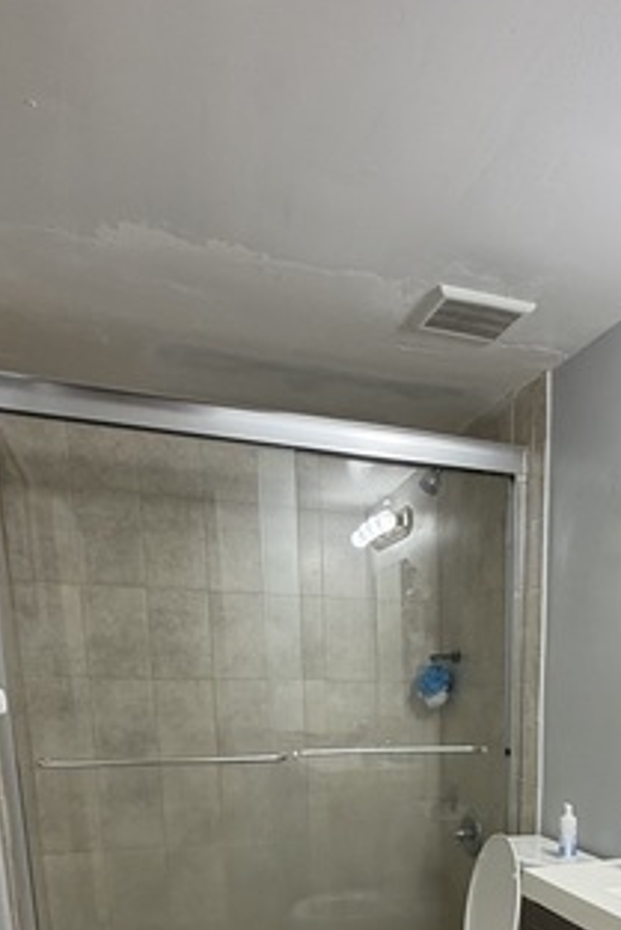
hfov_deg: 40.9
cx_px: 478
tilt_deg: -12.7
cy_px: 863
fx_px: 801
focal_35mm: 31
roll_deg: -0.1
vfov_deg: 51.9
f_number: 2.2
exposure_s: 1/60
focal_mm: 2.22
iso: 200
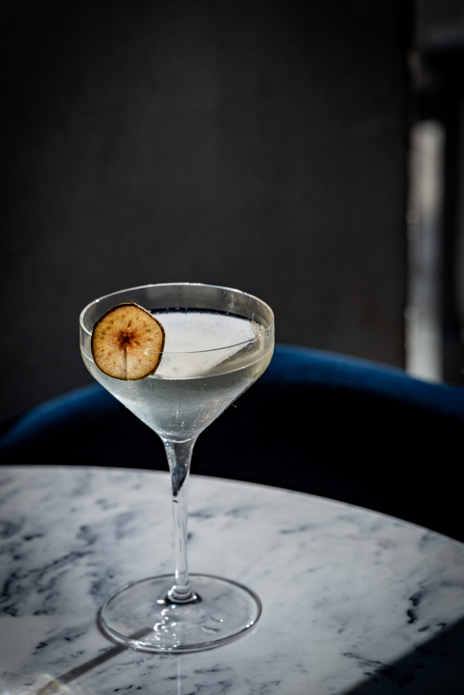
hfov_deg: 11.0
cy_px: 348
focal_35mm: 125
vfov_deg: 16.4
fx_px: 2416
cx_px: 232
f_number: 7.1
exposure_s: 1/1000
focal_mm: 125
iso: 800
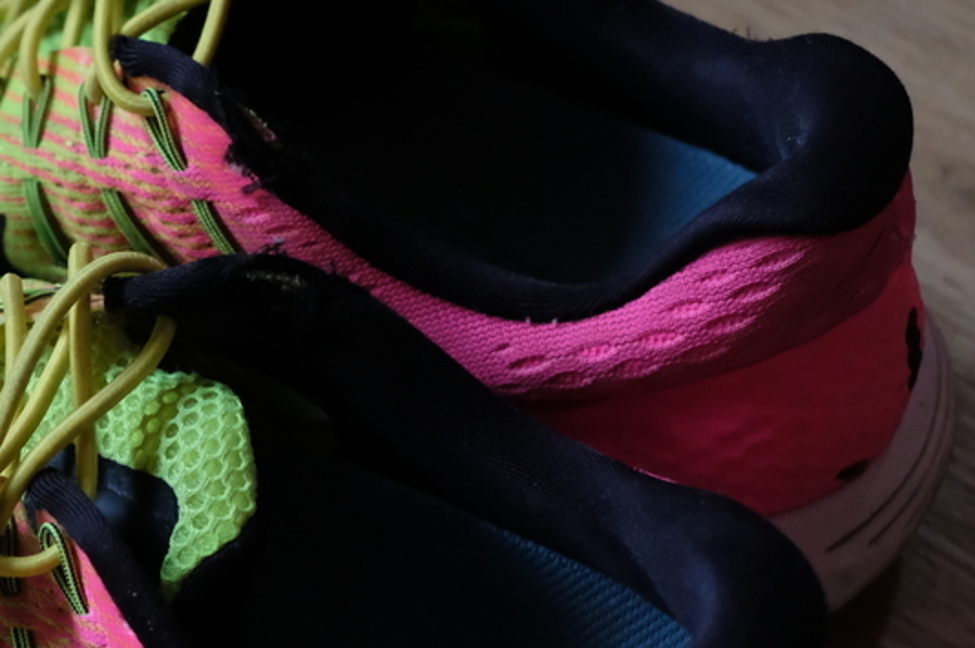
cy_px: 486
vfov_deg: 11.5
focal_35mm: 119
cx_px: -62
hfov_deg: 16.7
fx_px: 3220
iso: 6400
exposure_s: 1/80
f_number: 4
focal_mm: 35
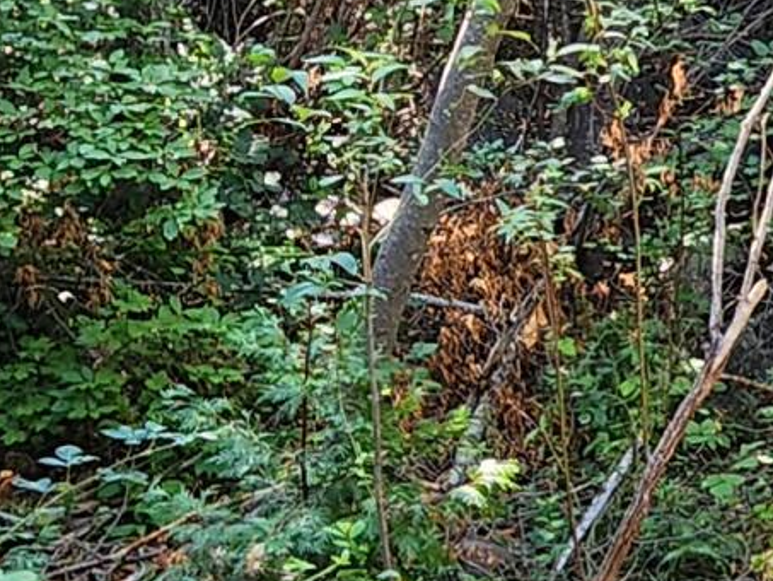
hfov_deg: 21.0
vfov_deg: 17.0
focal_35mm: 86
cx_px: 961
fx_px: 1921
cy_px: 118
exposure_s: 1/60
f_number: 2.2
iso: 64
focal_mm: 2.2
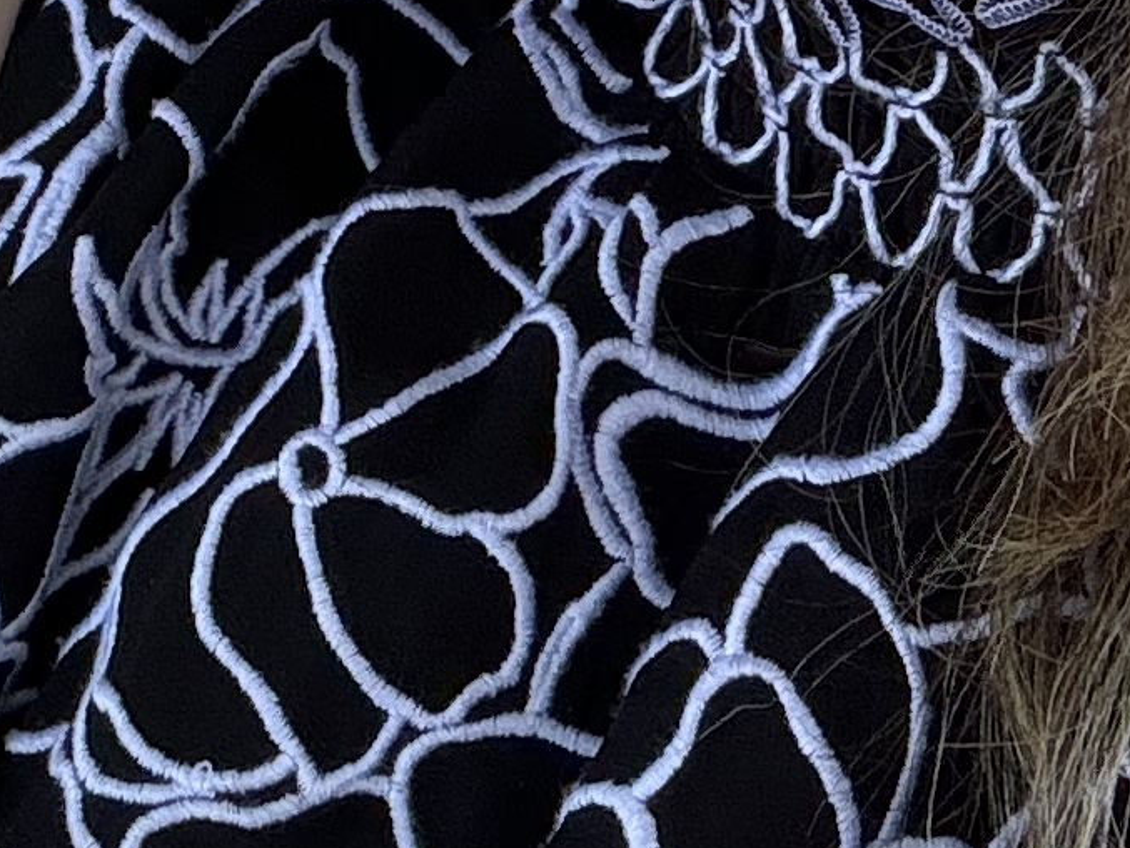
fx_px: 4473
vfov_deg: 10.2
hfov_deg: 14.3
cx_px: 926
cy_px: -718
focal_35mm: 137
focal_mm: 2.69
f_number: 1.9
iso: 50
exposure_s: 1/121
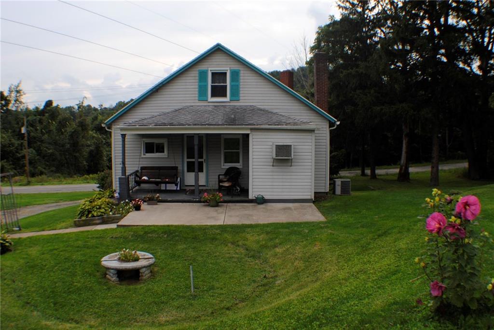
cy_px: 165
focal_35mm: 39
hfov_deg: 49.5
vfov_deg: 34.3
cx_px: 247
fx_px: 535
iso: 100
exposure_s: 1/200
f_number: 6.3
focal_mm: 26
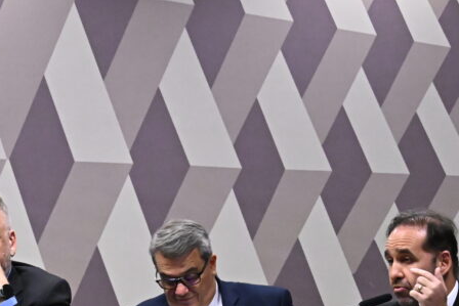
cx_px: -180
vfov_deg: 3.3
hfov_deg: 5.0
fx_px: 5242
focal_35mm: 411
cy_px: 351
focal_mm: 120
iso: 6400
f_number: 5.6
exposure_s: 1/160
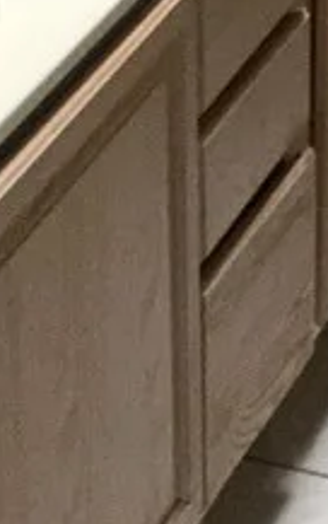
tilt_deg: -23.1
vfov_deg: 13.1
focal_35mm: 155
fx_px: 2212
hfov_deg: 8.3
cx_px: 528
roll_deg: -1.3
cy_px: -123
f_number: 2.4
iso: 125
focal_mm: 3.3
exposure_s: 1/30
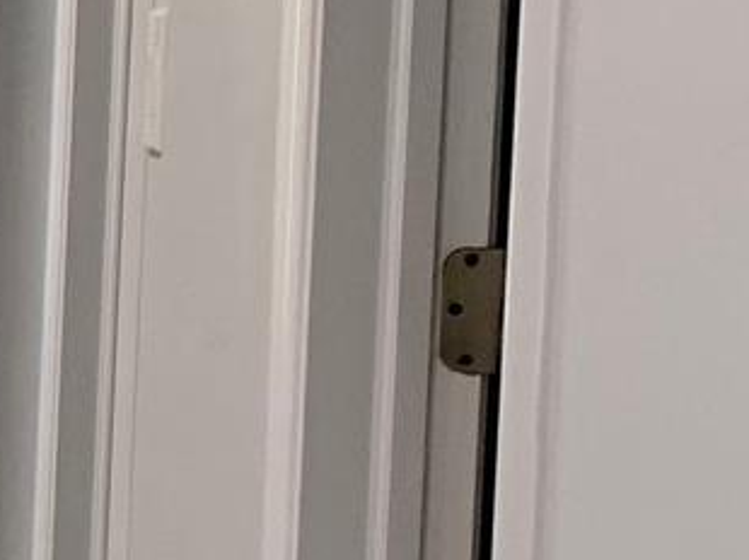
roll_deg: -1.0
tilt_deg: -6.0
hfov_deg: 9.2
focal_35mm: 172
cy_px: 336
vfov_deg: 8.6
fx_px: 3719
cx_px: -1486
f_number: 1.8
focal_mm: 4.25
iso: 64
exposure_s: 1/60
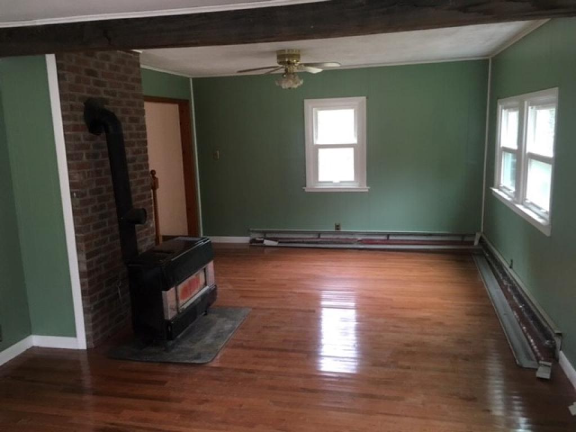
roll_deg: +2.9
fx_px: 483
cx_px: 288
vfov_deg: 48.2
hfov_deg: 61.7
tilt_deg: -7.0
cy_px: 216
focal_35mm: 29
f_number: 2.2
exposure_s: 1/30
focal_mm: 4.15
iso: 100
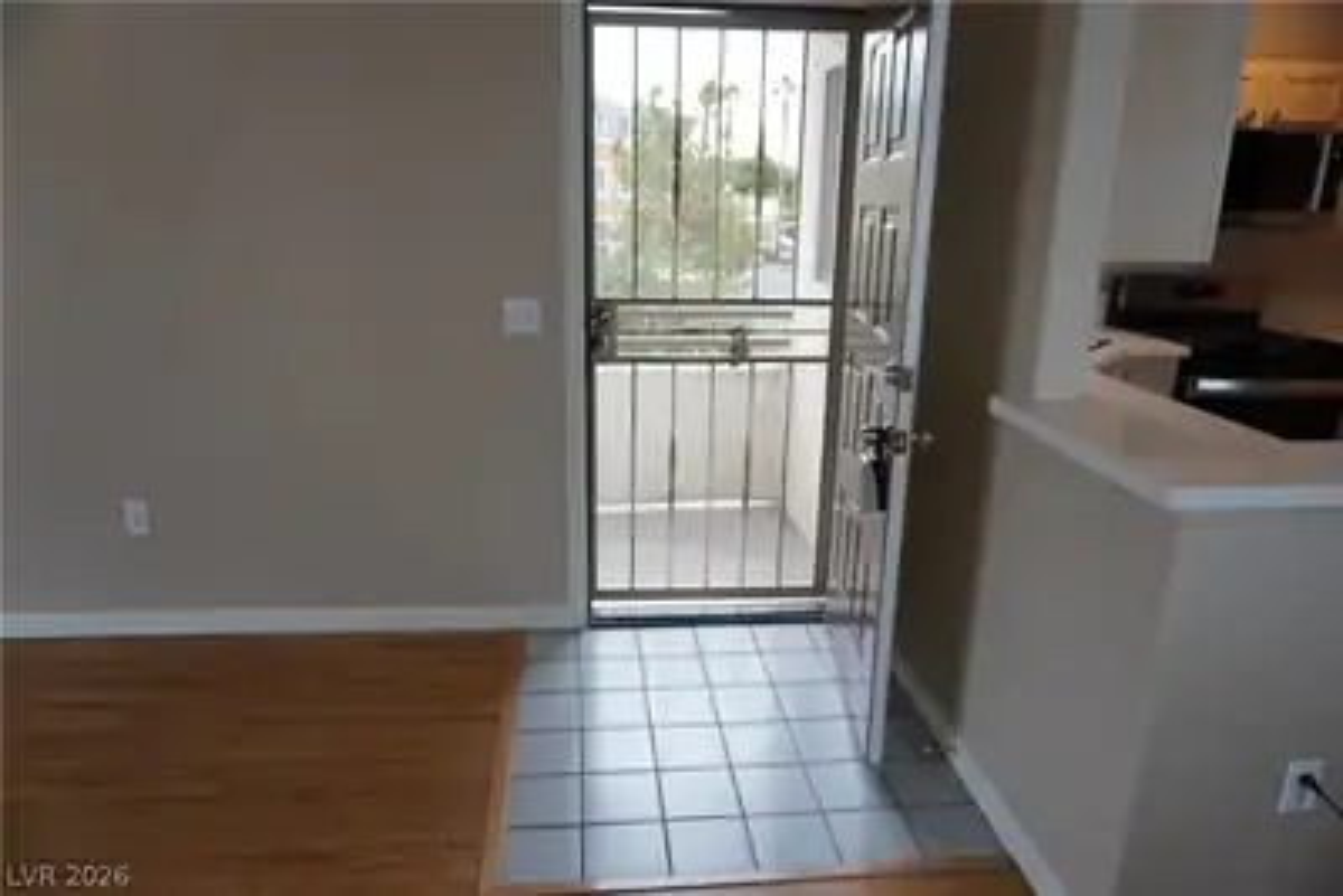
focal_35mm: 24
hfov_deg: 73.7
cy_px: 448
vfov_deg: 53.2
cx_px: 672
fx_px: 896
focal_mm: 16
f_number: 4
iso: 125
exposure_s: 1/60
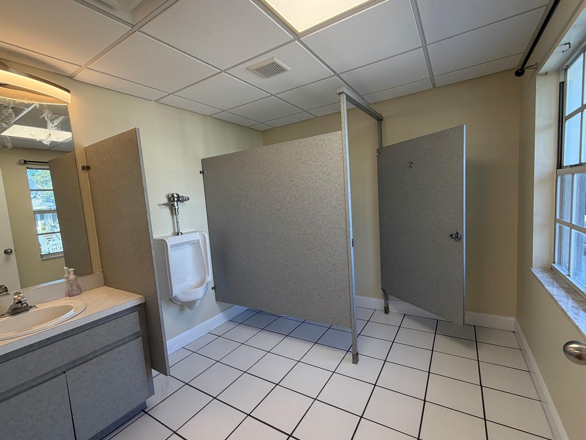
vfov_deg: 78.1
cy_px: 225
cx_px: 290
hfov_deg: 94.5
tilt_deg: -5.9
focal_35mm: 16
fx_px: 271
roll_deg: +4.0
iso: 80
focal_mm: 2.22
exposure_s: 1/120
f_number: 2.2
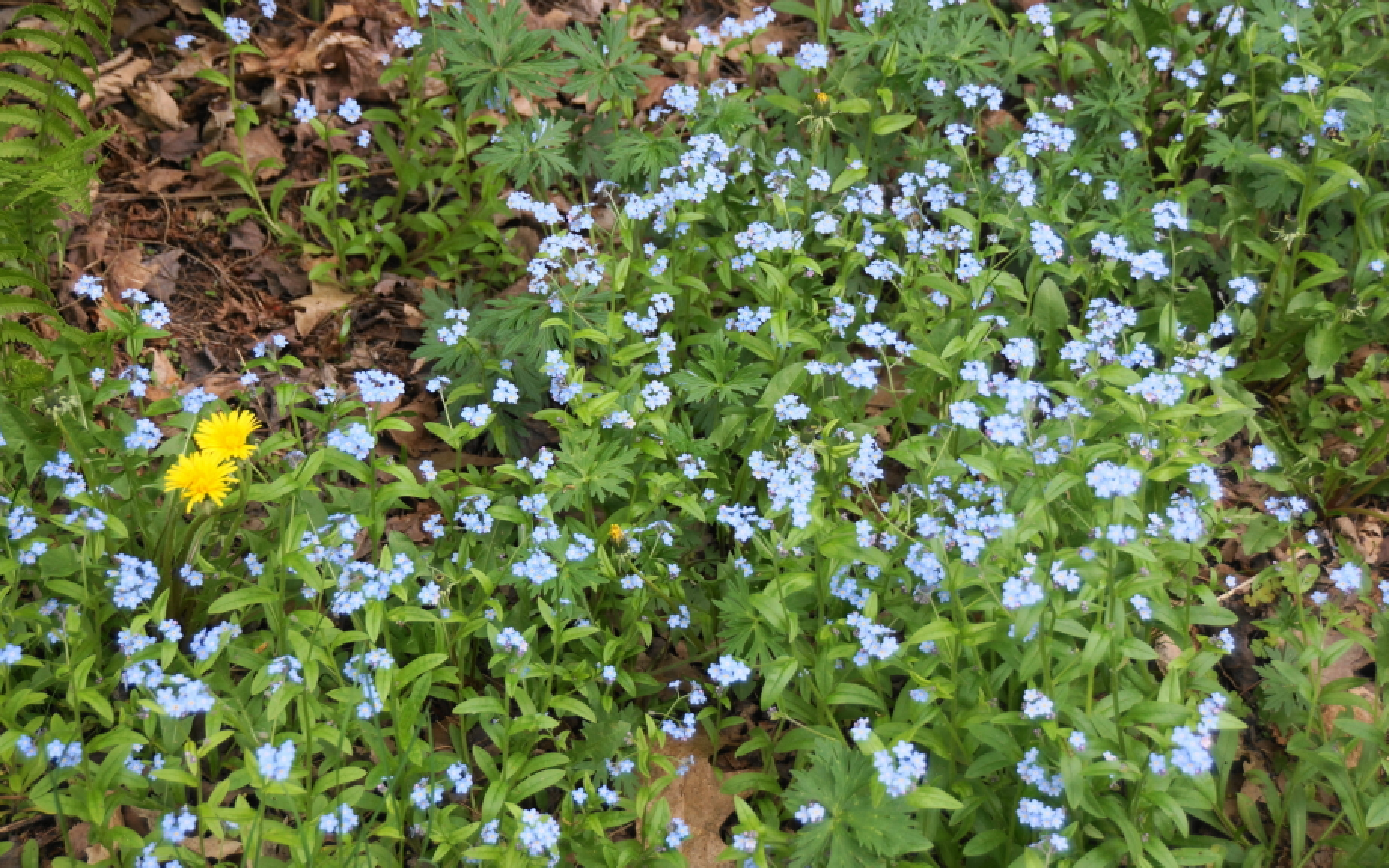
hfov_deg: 27.7
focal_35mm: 75
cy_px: 454
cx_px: 686
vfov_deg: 17.5
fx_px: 2822
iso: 250
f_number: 4.5
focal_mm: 45
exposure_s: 1/80
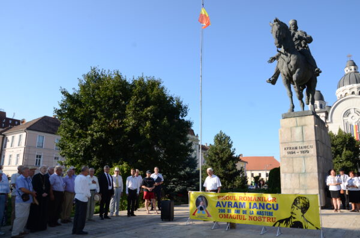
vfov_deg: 47.7
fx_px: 269
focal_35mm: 27
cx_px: 180
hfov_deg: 67.5
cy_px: 119
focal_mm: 18
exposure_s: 1/250
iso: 200
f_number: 8
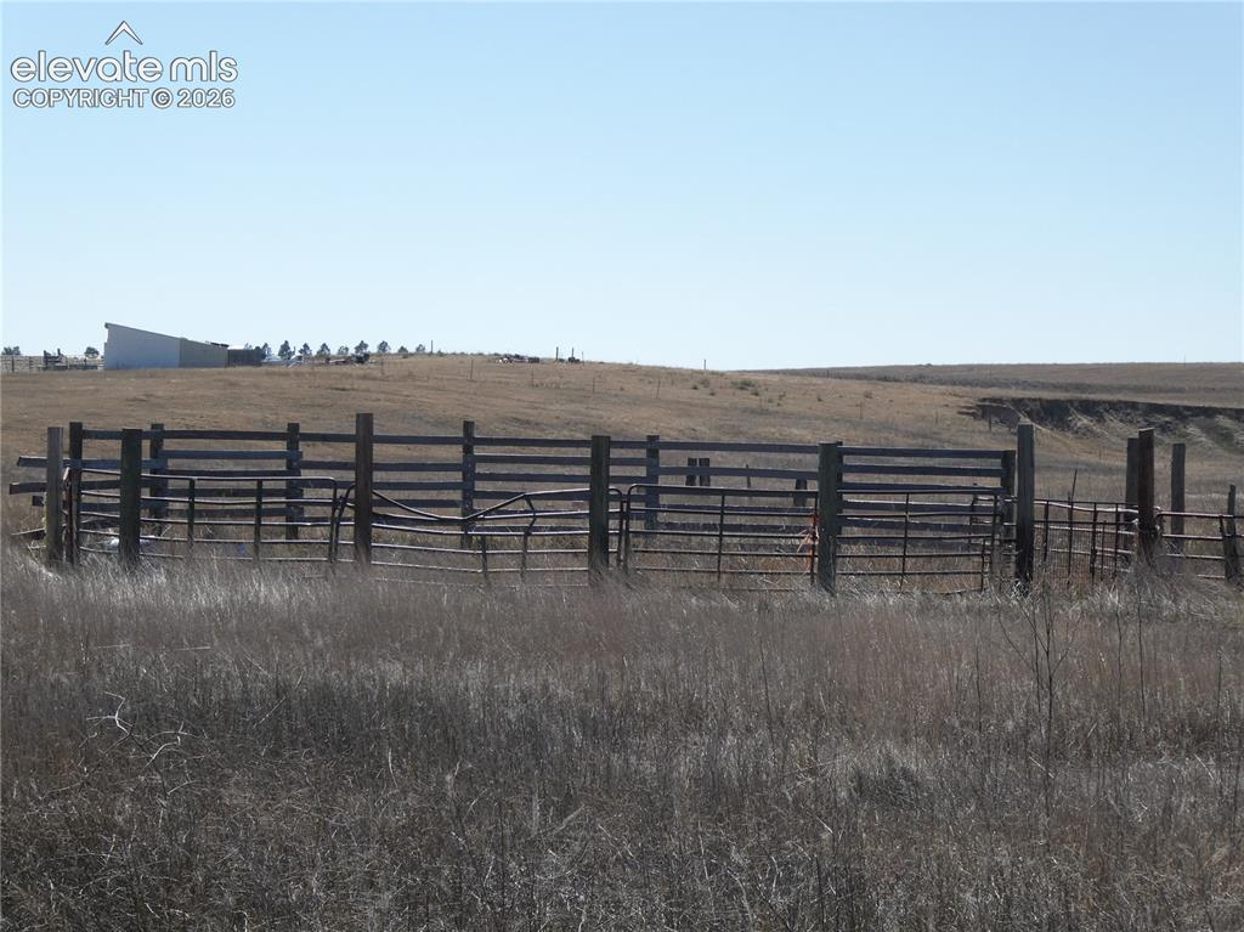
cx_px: 622
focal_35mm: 106
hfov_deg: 18.6
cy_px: 466
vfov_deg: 14.0
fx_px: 3808
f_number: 5.1
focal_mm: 19
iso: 80
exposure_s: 1/500
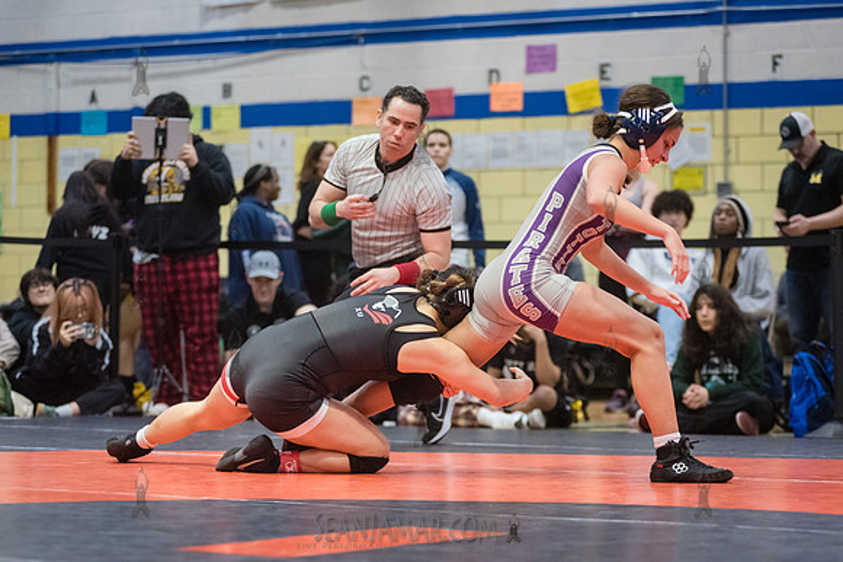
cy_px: 281
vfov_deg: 11.4
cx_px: 422
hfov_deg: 17.1
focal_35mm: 120
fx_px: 2811
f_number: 3.2
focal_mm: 120
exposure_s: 1/500
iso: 8000
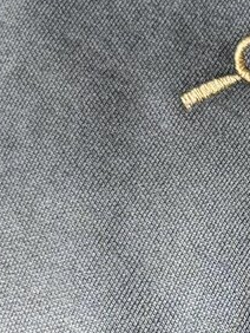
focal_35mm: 153
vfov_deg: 12.8
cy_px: 273
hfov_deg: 9.1
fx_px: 1471
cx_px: 518
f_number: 1.78
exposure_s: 1/121
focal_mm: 6.76
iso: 100
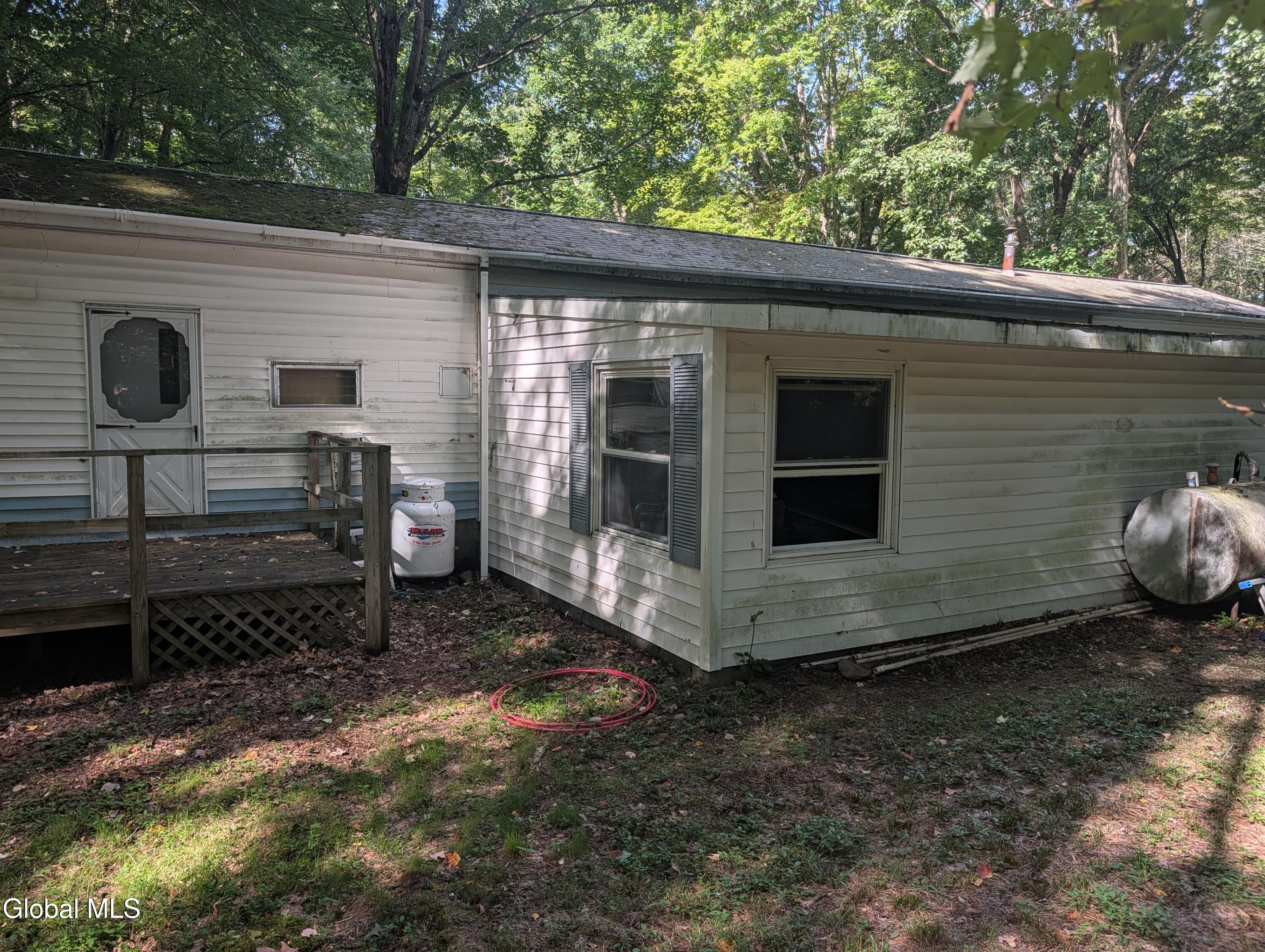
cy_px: 476
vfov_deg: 56.9
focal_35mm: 24
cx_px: 632
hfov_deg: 71.5
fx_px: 878
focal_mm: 6.9
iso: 21
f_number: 1.68
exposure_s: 1/1715
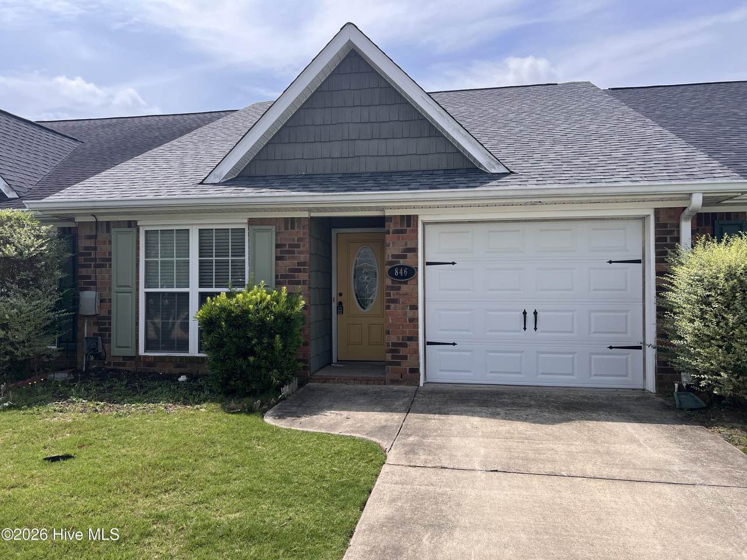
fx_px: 561
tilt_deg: +2.3
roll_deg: +0.9
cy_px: 280
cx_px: 374
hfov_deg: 67.3
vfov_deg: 53.1
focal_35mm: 26
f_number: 1.5
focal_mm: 5.7
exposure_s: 1/3704
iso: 50
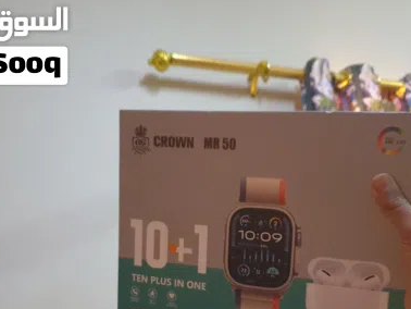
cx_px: 232
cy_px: 242
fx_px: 523
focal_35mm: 44
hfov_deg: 42.8
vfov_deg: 32.1
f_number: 1.5
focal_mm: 4.3
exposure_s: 1/50
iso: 640
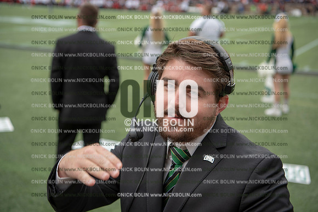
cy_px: 106
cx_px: 159
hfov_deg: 38.2
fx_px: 459
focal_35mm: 52
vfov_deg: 26.0
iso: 250
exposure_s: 1/500
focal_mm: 52
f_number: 3.5
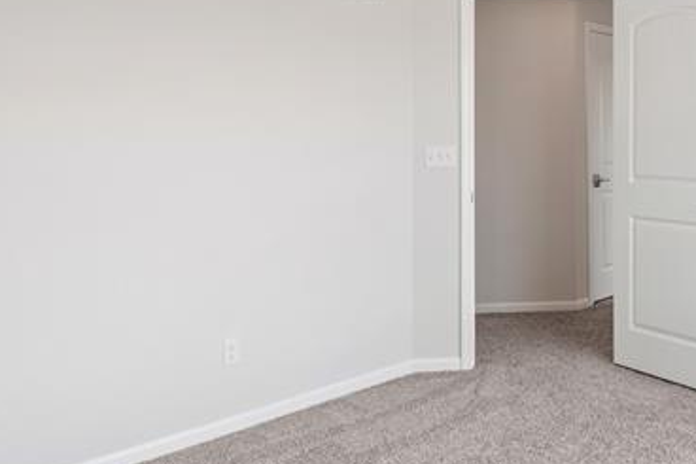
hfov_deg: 47.4
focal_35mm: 39
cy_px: 137
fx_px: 754
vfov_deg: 33.7
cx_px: 537
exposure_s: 1/5
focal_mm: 14
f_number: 9
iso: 80
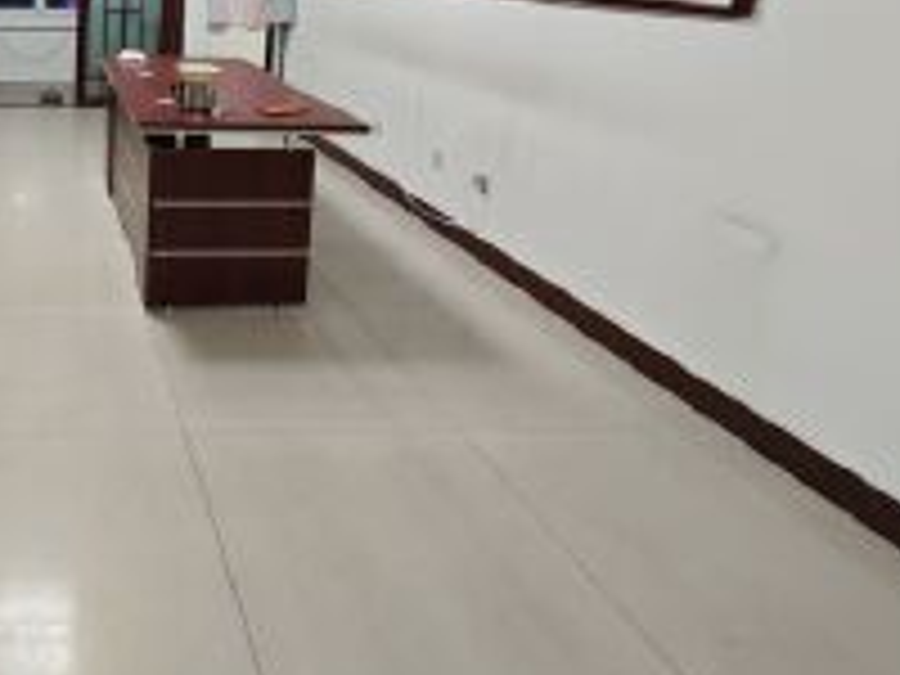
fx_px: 728
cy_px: 40
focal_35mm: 28
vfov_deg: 44.3
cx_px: 68
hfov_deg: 54.1
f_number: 2.2
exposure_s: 1/25
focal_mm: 2.16
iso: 800
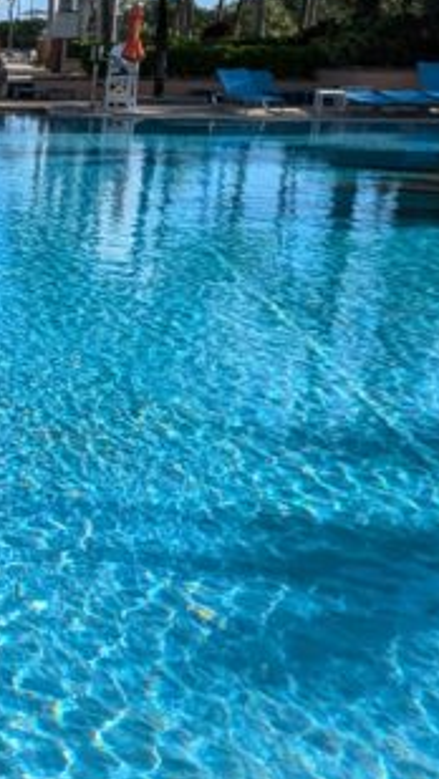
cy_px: 251
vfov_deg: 43.0
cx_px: -502
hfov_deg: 16.8
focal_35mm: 47
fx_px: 972
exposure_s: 1/1466
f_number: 2.2
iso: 48
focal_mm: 1.95
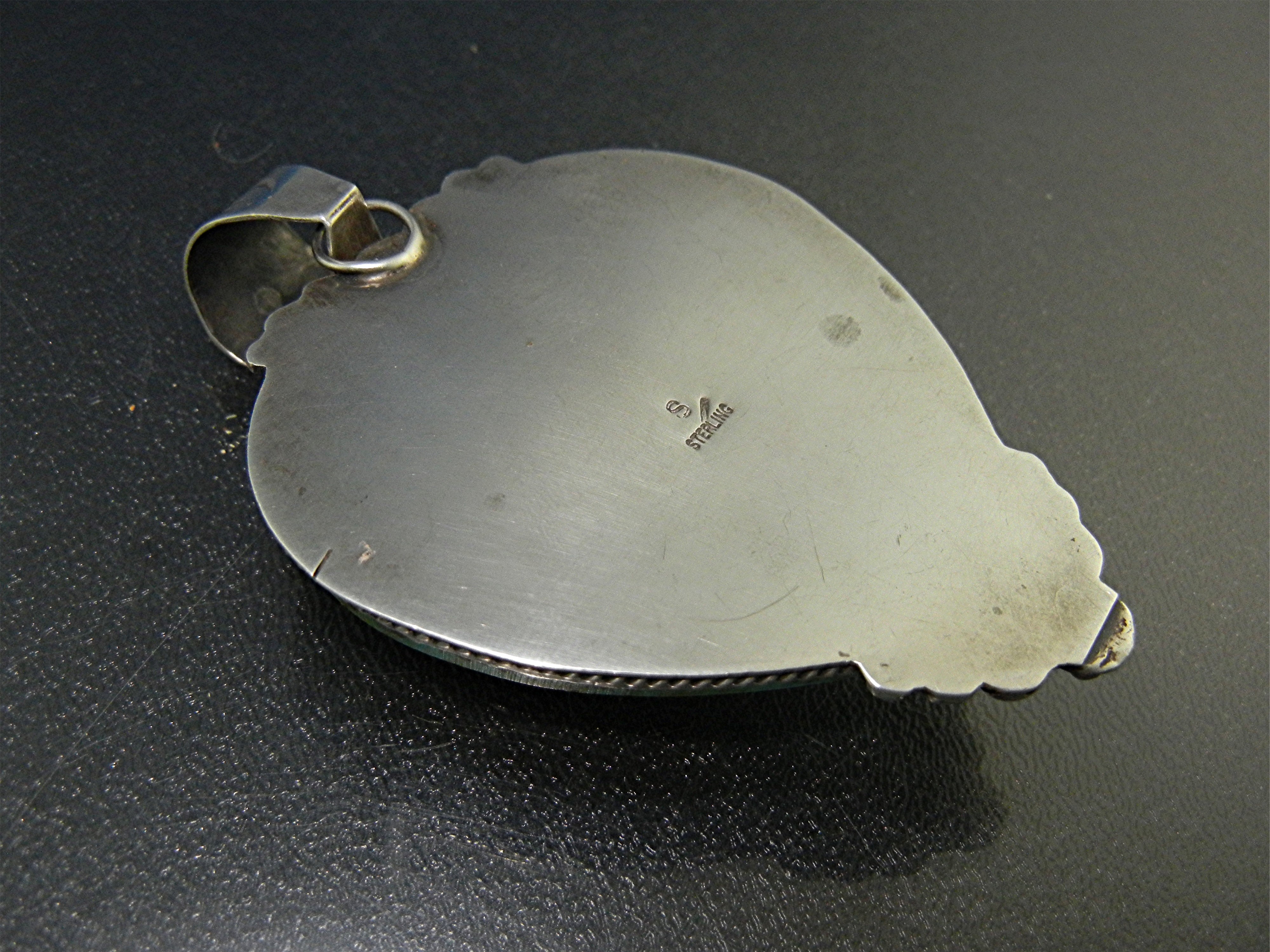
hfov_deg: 47.9
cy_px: 476
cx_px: 635
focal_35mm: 39
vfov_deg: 36.8
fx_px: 1431
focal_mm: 7.1
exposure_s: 1/30
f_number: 7.4
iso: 483
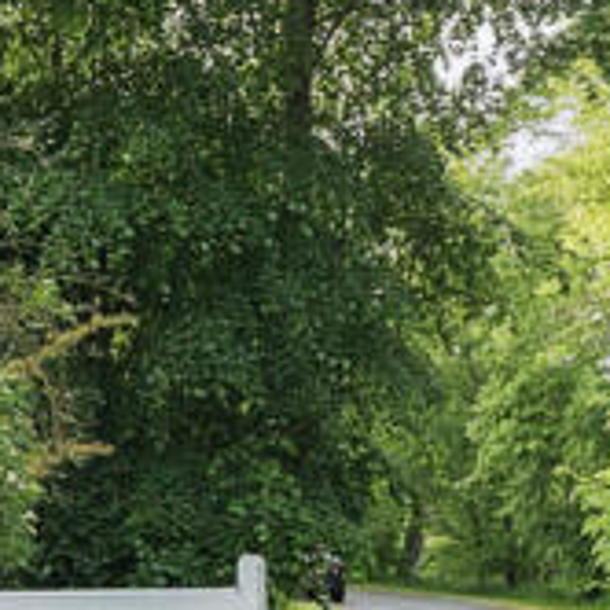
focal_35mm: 111
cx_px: 311
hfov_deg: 15.7
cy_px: 542
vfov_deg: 15.5
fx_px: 2213
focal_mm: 22
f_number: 8
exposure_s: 1/60
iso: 400
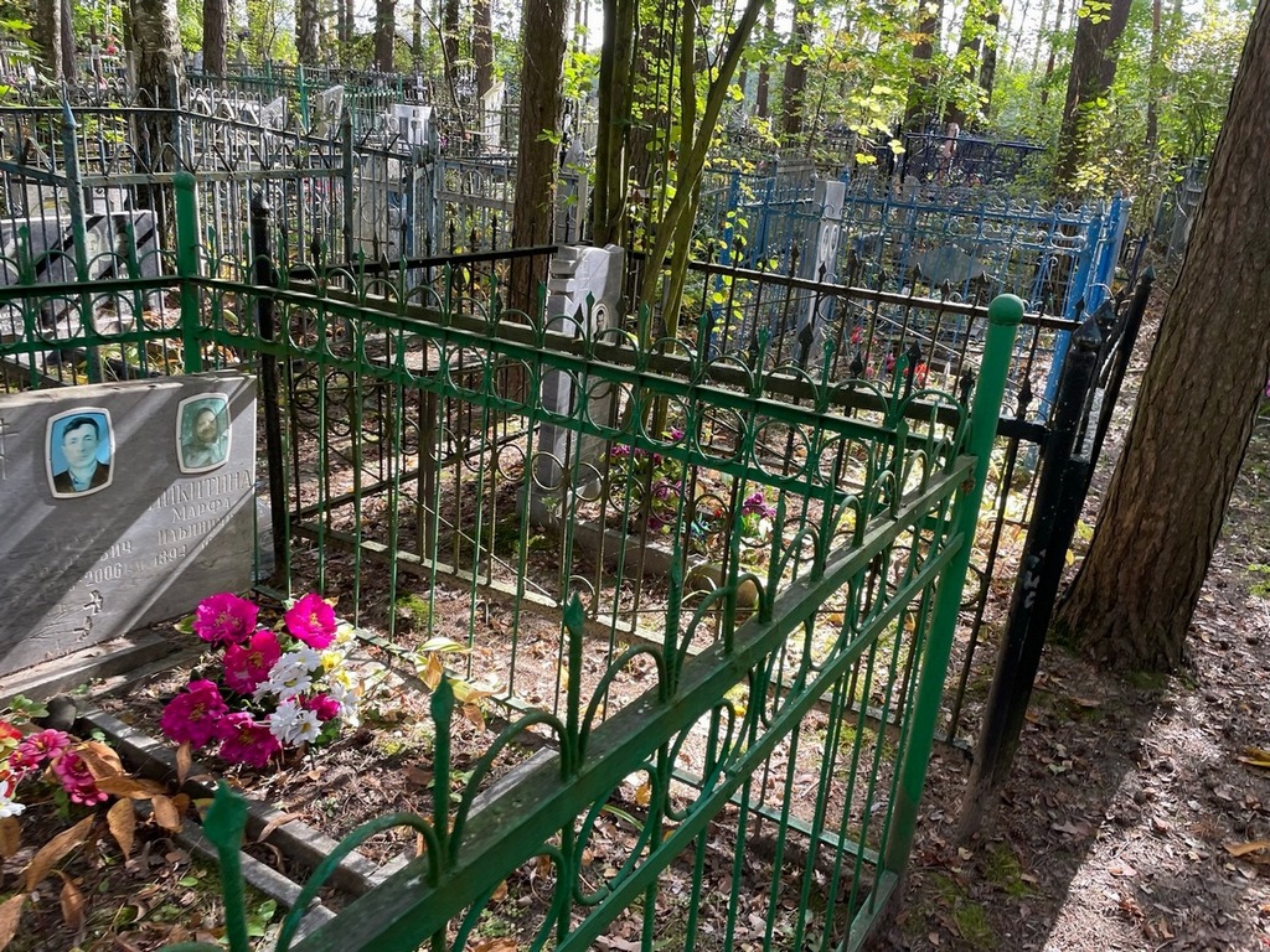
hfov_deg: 67.3
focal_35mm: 26
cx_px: 635
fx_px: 954
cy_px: 476
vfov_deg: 53.1
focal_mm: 4.2
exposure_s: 1/121
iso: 40
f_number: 1.6
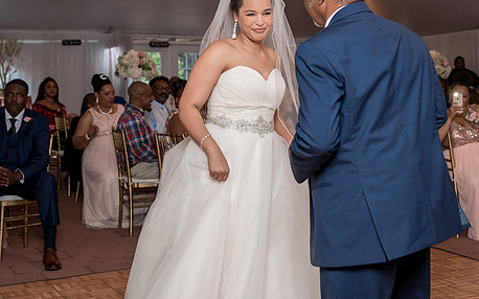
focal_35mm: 64
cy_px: 83
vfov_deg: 20.2
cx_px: 294
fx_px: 835
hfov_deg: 31.9
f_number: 4
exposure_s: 1/200
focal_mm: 43
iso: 2000
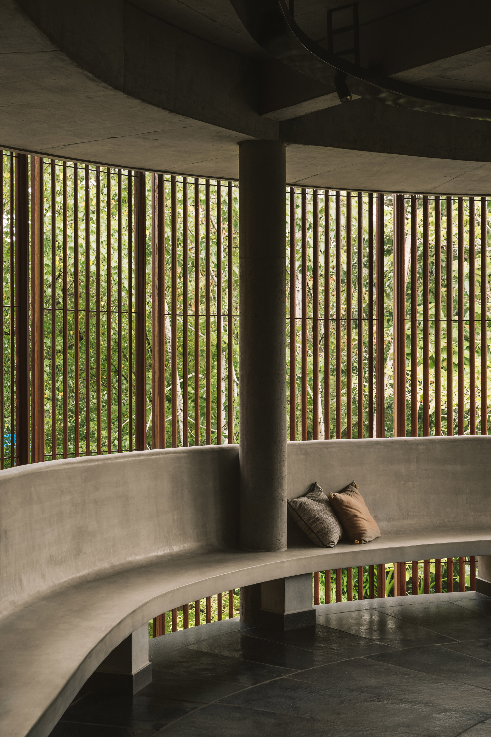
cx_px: 246
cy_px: 368
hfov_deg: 23.8
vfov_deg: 35.1
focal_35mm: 57
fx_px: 1166
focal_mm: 57
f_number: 8
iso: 200
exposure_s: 1/10
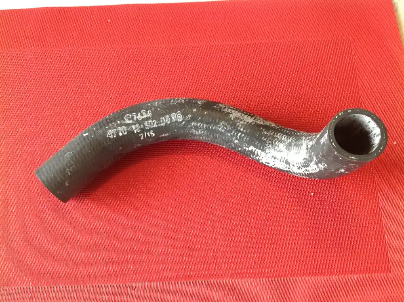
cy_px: 151
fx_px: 408
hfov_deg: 52.7
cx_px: 202
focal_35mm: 35
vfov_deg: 40.6
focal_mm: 4.28
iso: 64
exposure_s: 1/24
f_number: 2.4
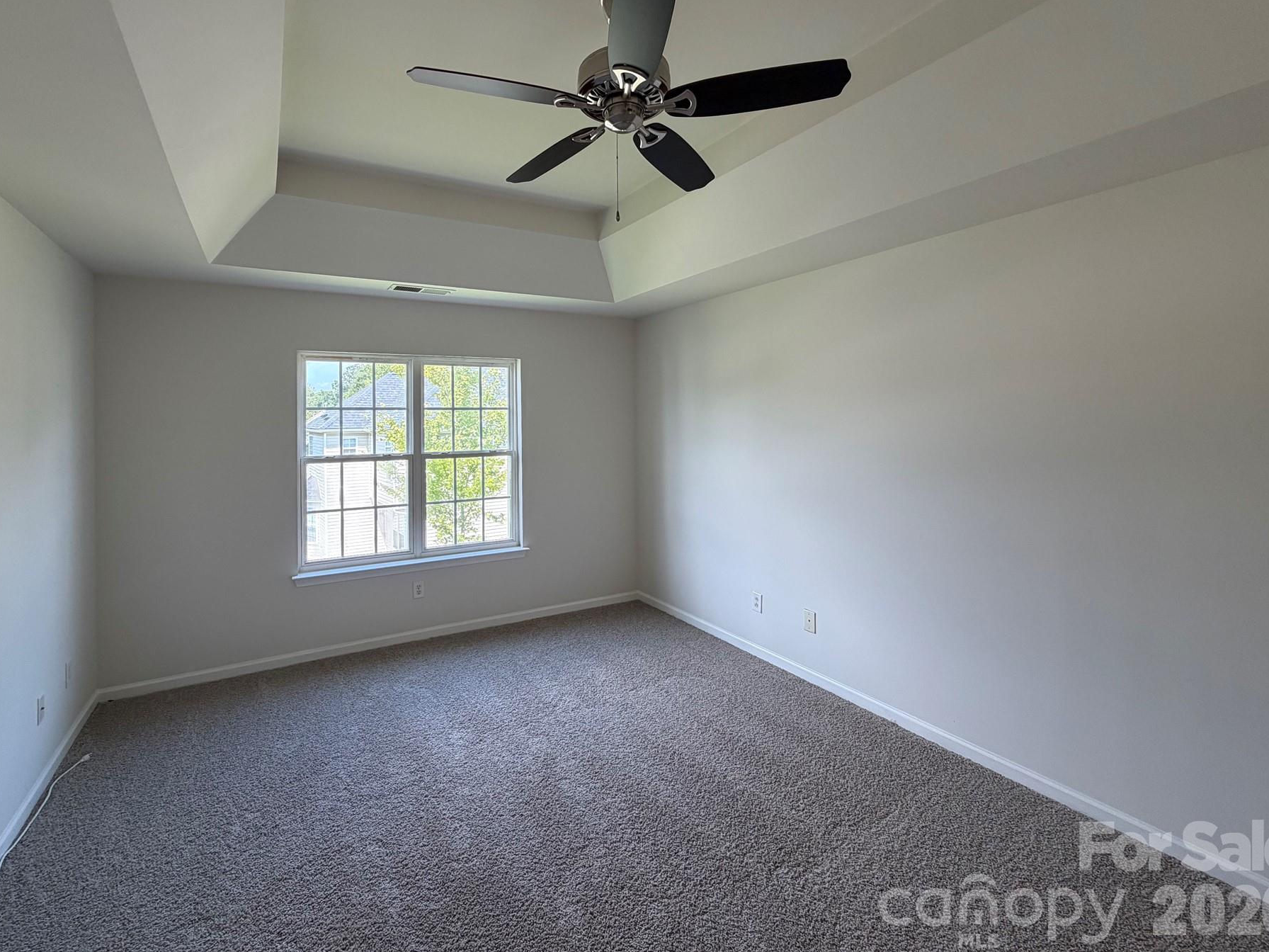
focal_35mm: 16
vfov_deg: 77.8
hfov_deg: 94.3
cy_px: 416
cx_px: 580
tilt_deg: +0.2
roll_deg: +0.7
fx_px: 587
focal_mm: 2.22
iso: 100
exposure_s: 1/120
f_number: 2.2
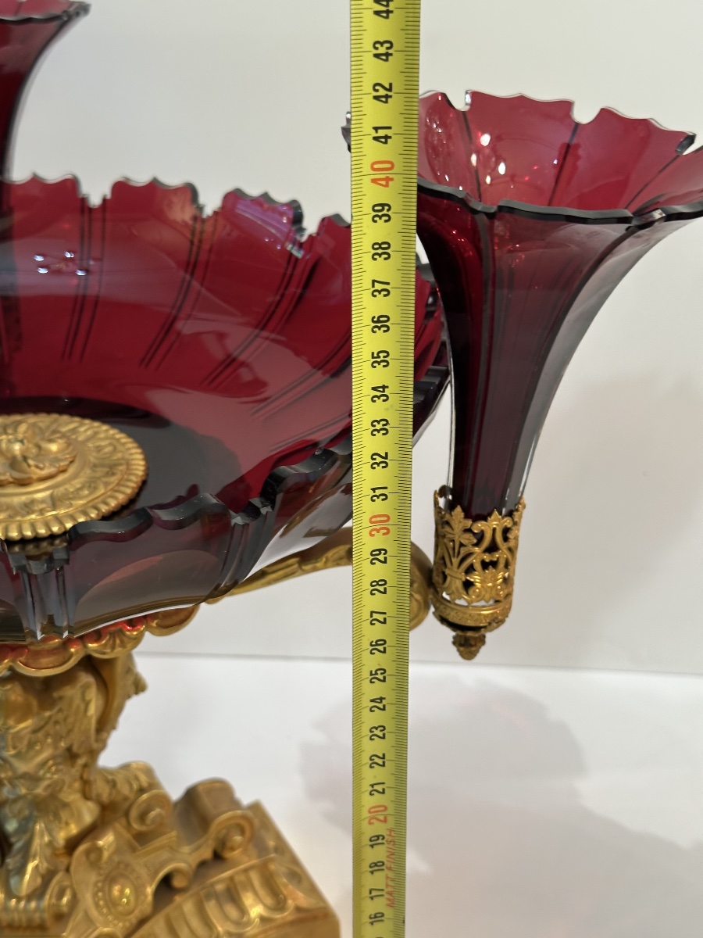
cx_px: 352
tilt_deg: -27.2
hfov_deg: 30.3
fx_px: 1300
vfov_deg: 39.7
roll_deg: -2.1
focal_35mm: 48
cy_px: 469
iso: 125
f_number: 1.78
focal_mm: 6.86
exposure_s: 1/50
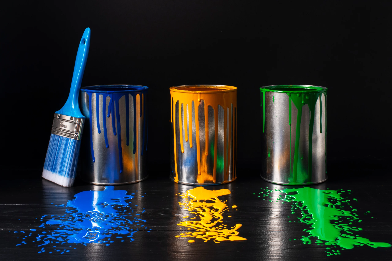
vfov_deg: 25.5
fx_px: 577
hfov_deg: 37.5
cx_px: 196
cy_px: 130
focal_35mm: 53
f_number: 18
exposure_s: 1/100
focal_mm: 35
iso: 500
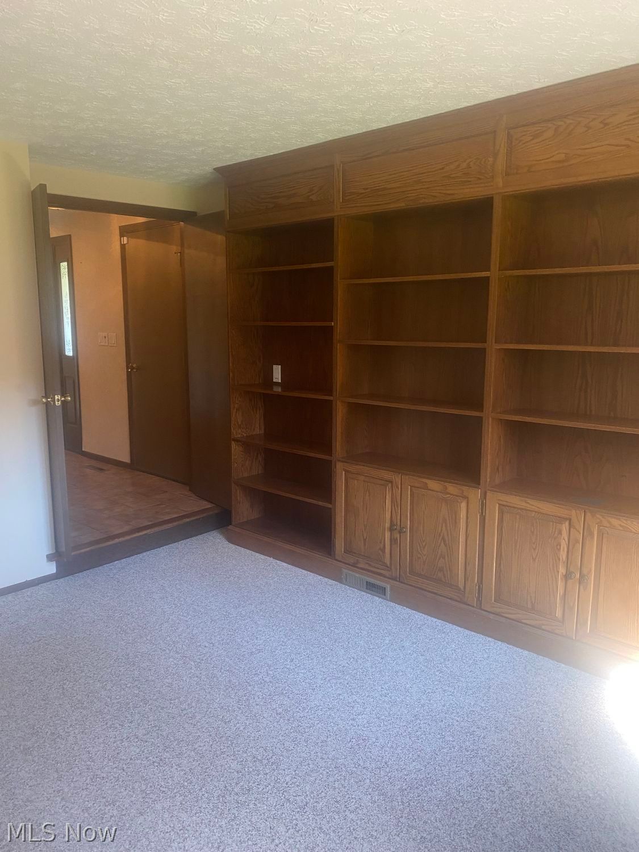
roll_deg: -0.4
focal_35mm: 26
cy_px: 426
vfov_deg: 67.3
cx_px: 320
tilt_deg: -9.2
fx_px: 640
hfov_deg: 53.1
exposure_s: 1/60
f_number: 1.8
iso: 200
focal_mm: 4.25
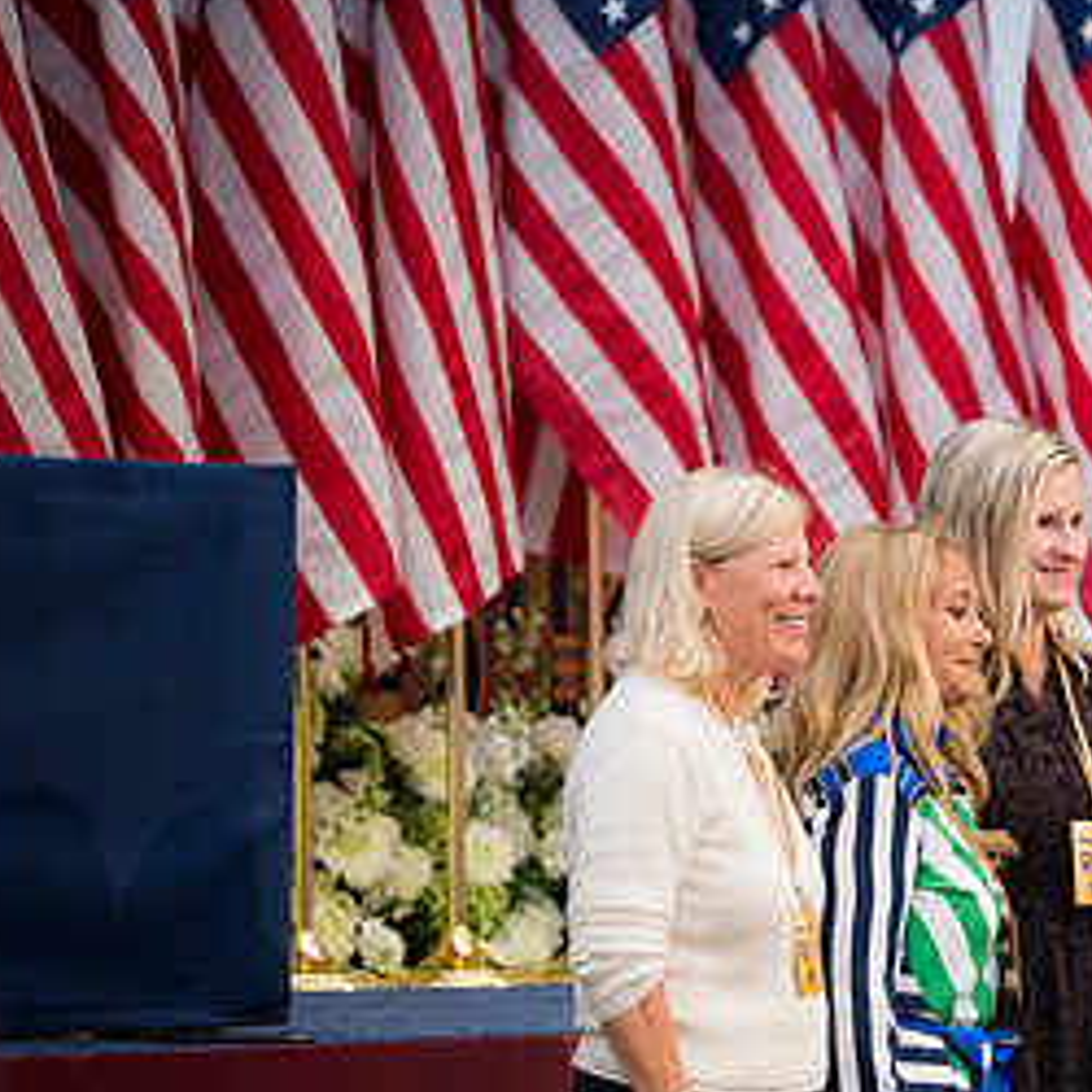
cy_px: 753
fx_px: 10564
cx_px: 1162
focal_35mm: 296
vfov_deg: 5.9
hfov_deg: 5.9
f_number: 2.8
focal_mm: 150
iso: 1100
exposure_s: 1/160
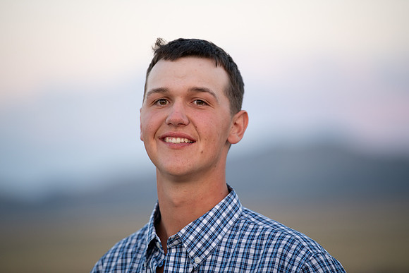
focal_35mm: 200
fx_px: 2273
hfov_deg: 10.3
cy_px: 136
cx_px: 204
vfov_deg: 6.9
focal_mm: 200
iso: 250
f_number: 2.8
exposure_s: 1/125
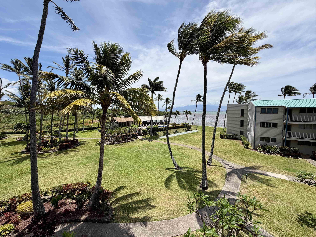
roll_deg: +0.7
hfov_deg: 102.1
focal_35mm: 14
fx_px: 128
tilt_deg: -3.7
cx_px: 158
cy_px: 118
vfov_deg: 85.7
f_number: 2.2
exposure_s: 1/1105
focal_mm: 2.22
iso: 20
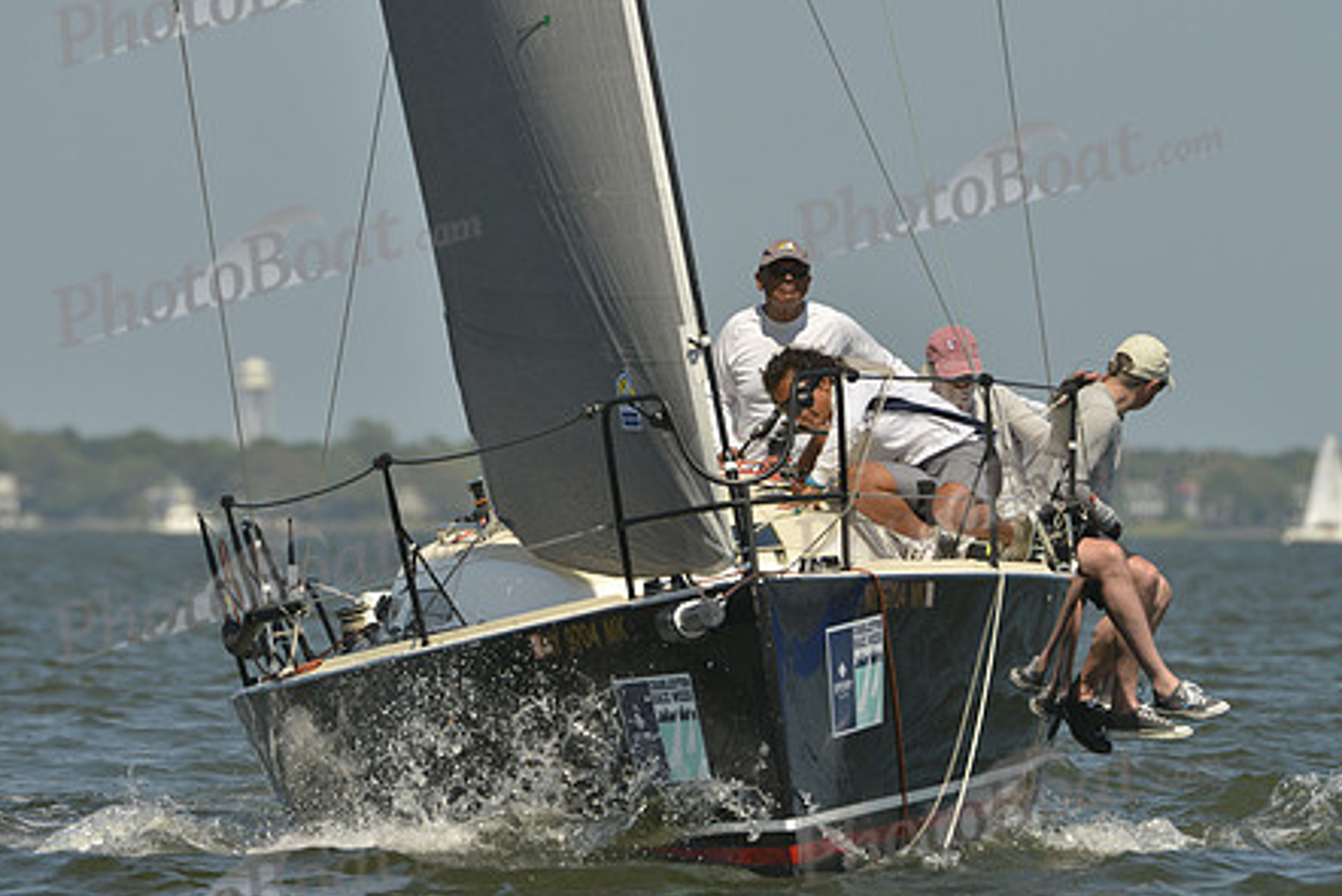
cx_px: 641
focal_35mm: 525
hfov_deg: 3.9
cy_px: 384
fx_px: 19576
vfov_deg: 2.6
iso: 280
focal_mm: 400
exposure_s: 1/1600
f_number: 8
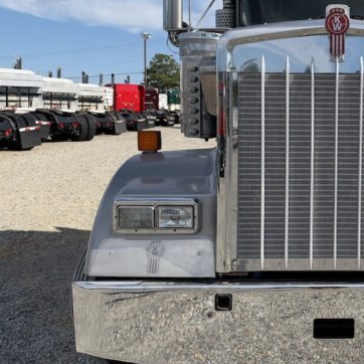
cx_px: 341
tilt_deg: -1.2
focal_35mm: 45
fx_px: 535
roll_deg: +0.8
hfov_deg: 35.0
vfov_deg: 37.4
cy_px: 143
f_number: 1.48
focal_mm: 6.93
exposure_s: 1/7143
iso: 64
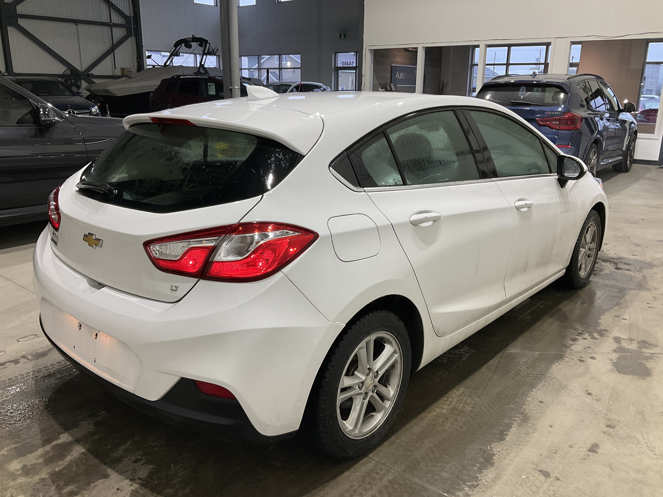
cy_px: 248
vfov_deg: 48.2
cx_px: 332
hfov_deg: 61.7
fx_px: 555
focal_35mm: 29
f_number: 1.8
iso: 50
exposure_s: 1/60
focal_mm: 3
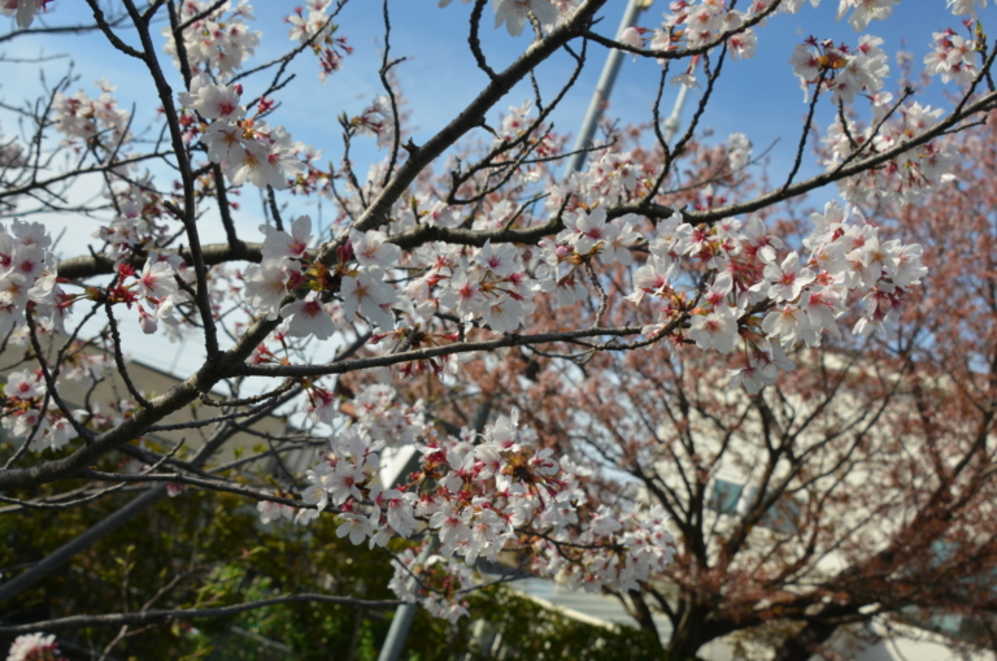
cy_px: 330
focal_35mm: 42
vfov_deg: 31.8
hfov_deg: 46.5
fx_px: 1161
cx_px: 498
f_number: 8
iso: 110
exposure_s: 1/250
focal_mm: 28
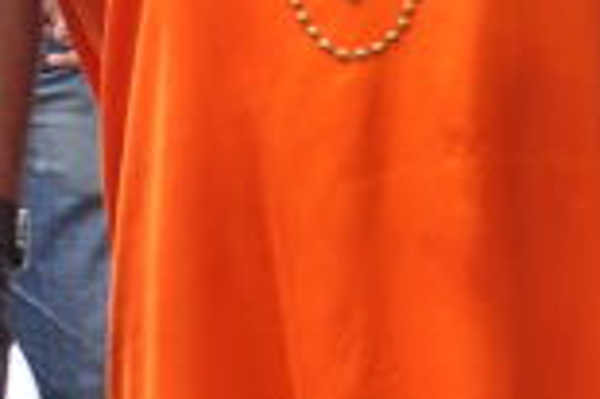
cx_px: 1978
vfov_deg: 7.7
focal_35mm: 178
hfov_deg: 8.8
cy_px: 194
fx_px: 2963
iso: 250
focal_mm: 18
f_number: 8
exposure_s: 1/100
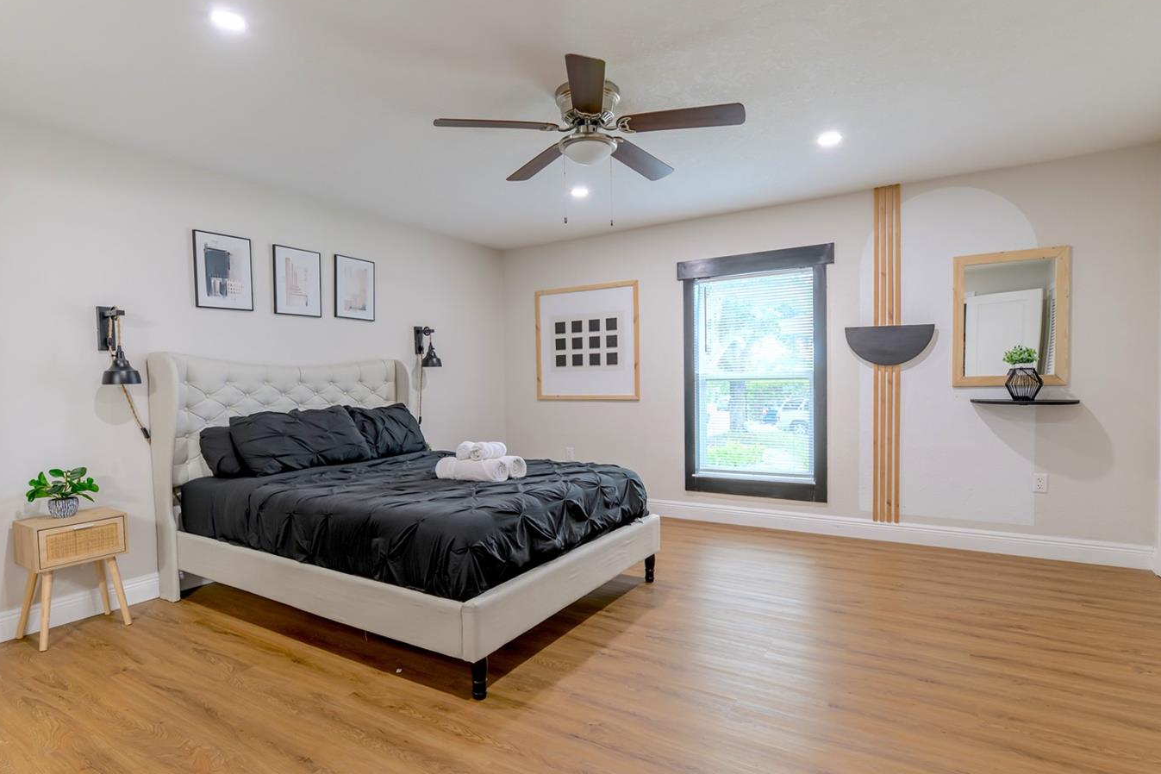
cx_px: 561
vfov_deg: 64.5
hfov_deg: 86.9
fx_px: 613
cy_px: 406
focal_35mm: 19
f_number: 7.1
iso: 500
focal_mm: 16
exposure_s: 1/100
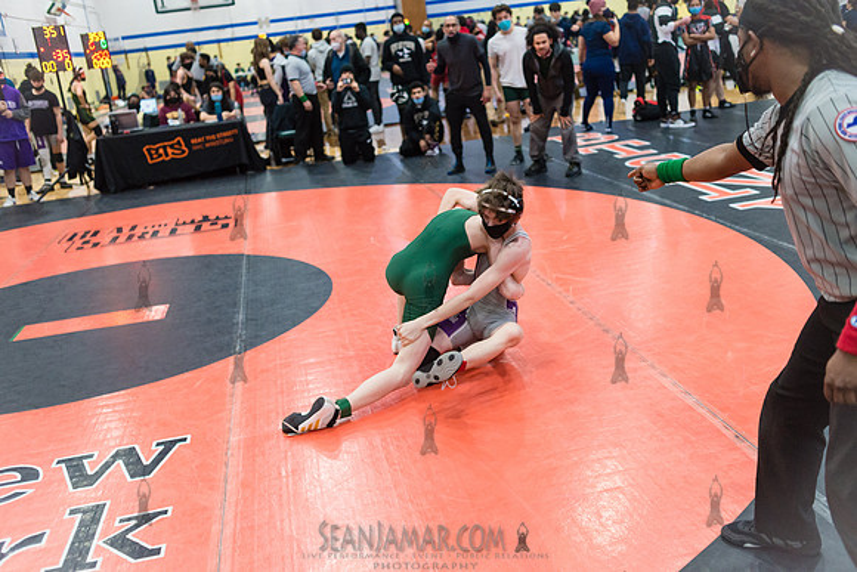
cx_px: 428
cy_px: 286
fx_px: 833
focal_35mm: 35
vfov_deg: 37.9
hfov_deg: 54.4
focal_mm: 35
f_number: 3.5
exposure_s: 1/400
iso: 4000
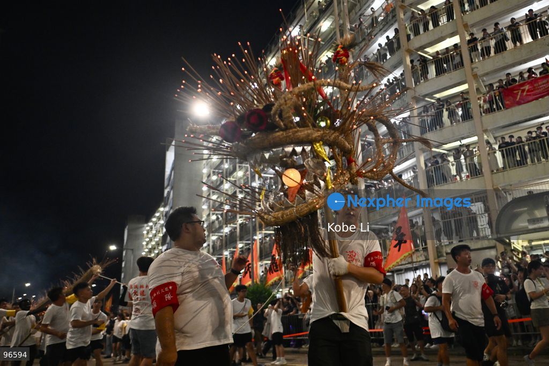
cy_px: 183
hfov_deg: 84.0
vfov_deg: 61.9
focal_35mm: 20
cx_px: 274
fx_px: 305
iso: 3200
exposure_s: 1/200
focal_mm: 20
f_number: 1.8
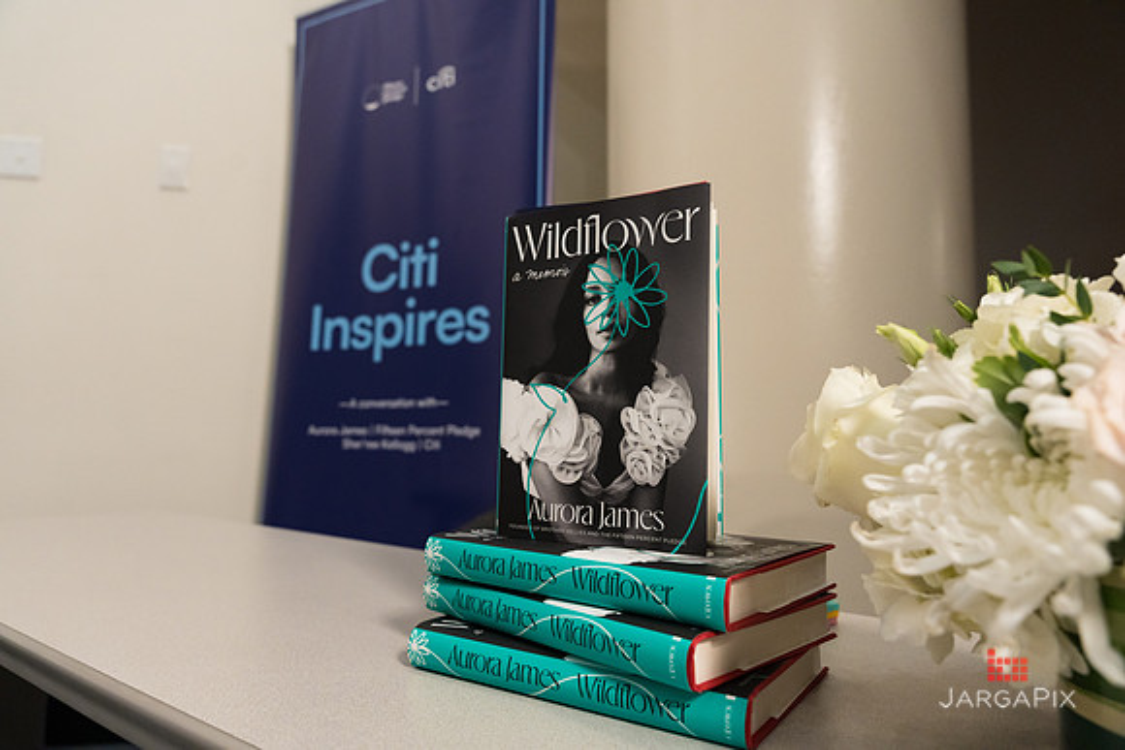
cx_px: 562
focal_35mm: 24
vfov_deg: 53.2
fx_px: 750
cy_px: 375
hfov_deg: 73.7
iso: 3200
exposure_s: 1/125
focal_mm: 24
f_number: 5
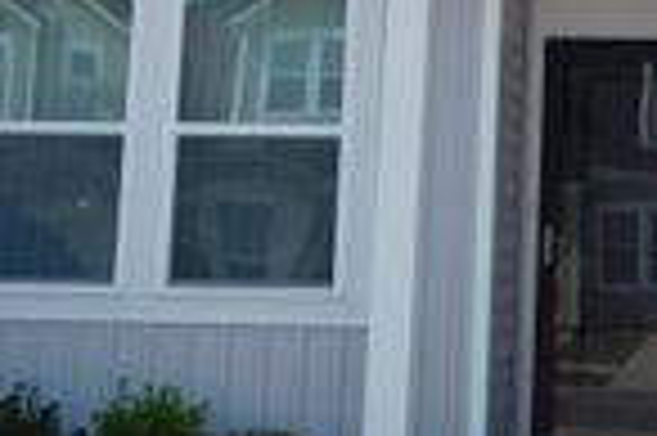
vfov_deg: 12.4
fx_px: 1951
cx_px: 693
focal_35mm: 107
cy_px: -101
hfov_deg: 18.5
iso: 125
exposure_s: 1/400
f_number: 6.4
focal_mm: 5.3
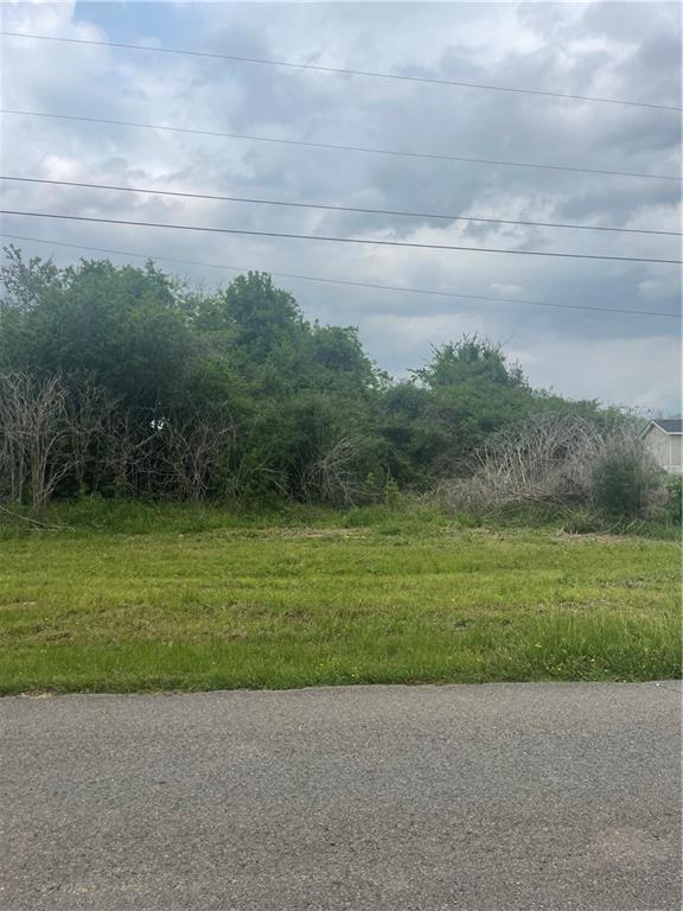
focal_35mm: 26
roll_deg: -0.7
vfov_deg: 67.3
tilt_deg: +0.4
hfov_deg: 53.1
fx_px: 684
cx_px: 342
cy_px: 456
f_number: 1.6
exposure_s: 1/4348
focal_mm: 5.1
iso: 32
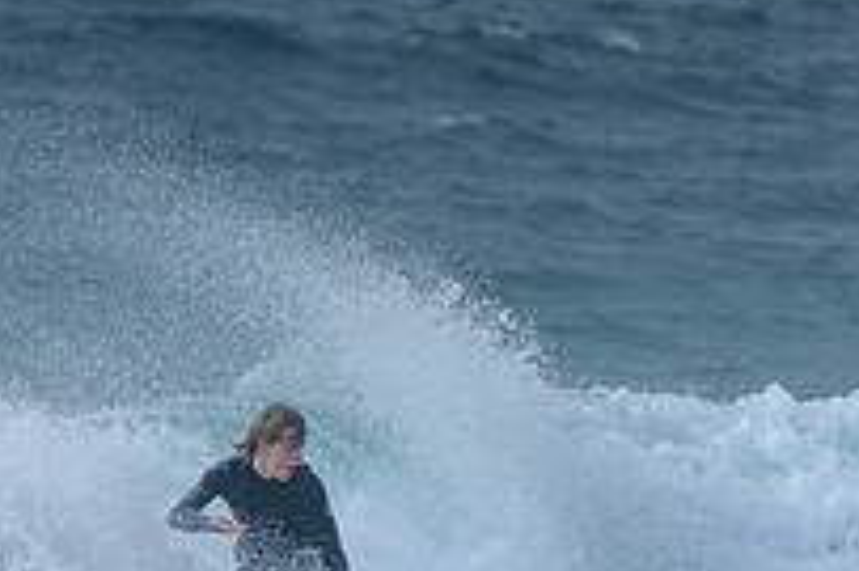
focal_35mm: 1575
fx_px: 37550
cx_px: 325
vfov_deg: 0.9
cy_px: 643
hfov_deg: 1.3
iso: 500
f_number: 8
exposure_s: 1/2000
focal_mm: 400
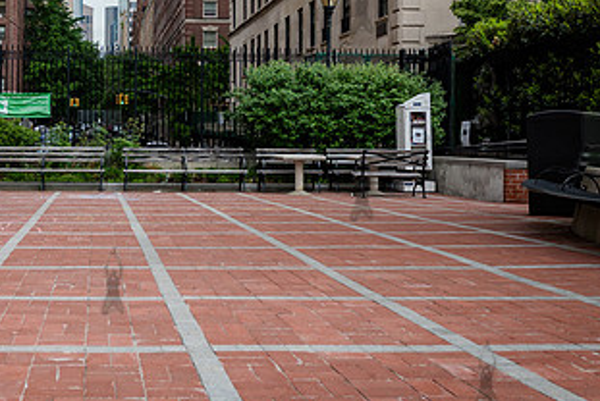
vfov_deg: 27.4
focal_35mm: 49
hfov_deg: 38.6
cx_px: 109
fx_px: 817
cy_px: 125
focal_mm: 24
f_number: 4
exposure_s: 1/800
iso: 400
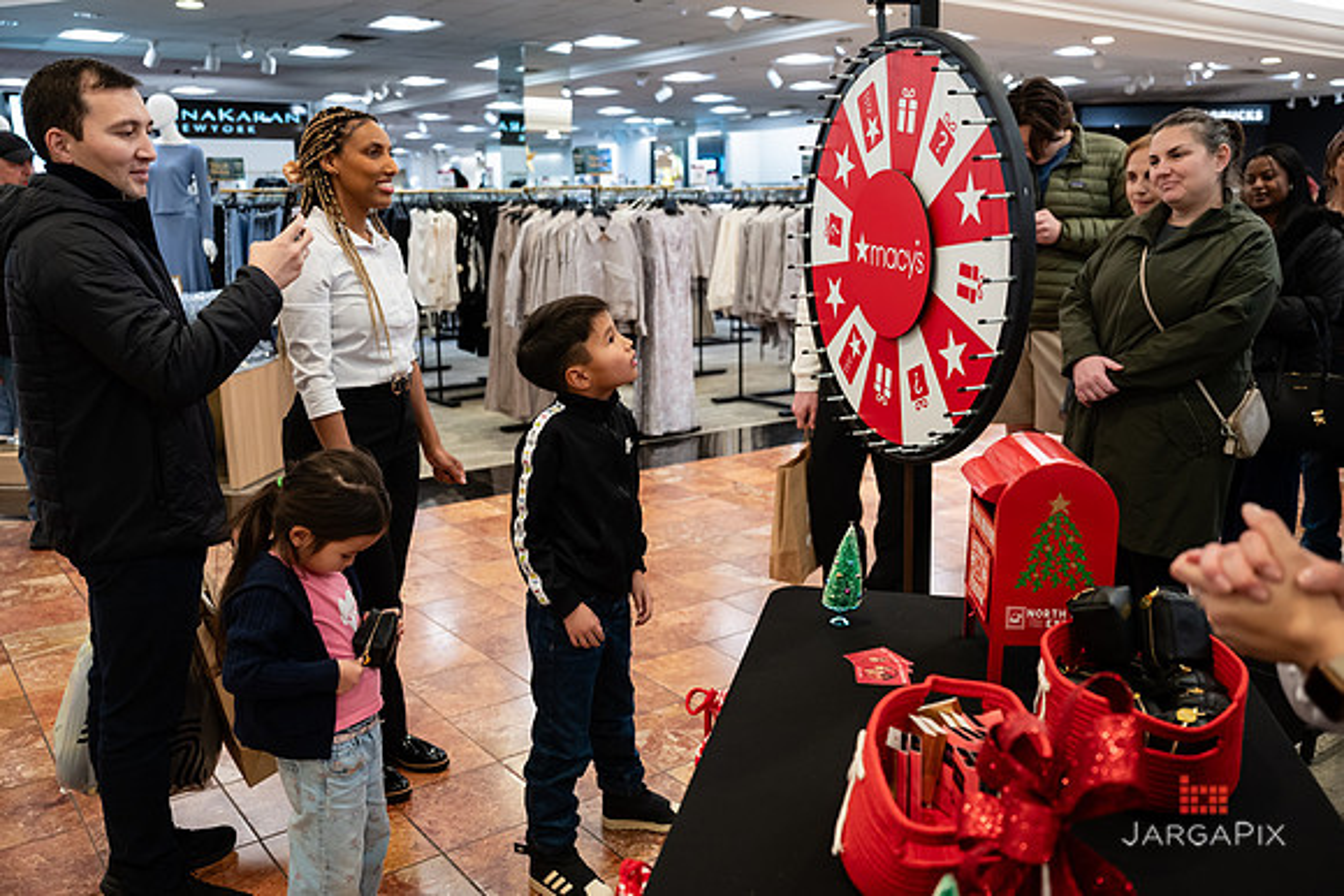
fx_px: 1133
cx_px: 672
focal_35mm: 30
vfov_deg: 43.2
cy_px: 448
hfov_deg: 61.3
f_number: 3.2
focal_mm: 30
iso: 1000
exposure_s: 1/125
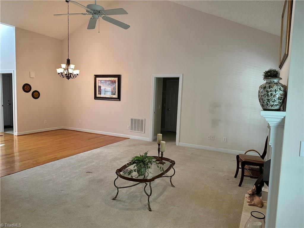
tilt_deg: -5.2
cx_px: 152
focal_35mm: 24
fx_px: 211
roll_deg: -1.7
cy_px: 114
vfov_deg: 56.8
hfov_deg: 71.6
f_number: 1.78
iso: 200
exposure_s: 1/120
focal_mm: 6.86
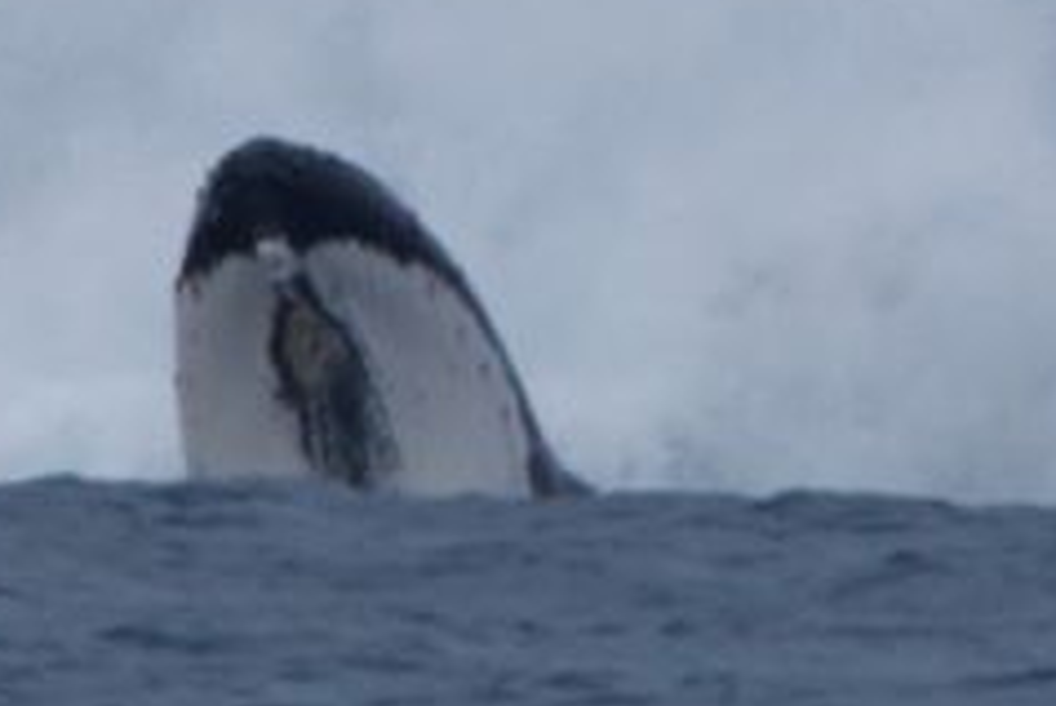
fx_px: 59082
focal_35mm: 2013
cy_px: -16
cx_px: 719
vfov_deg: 0.7
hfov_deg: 1.0
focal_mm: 600
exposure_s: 1/3200
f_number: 8
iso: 1000
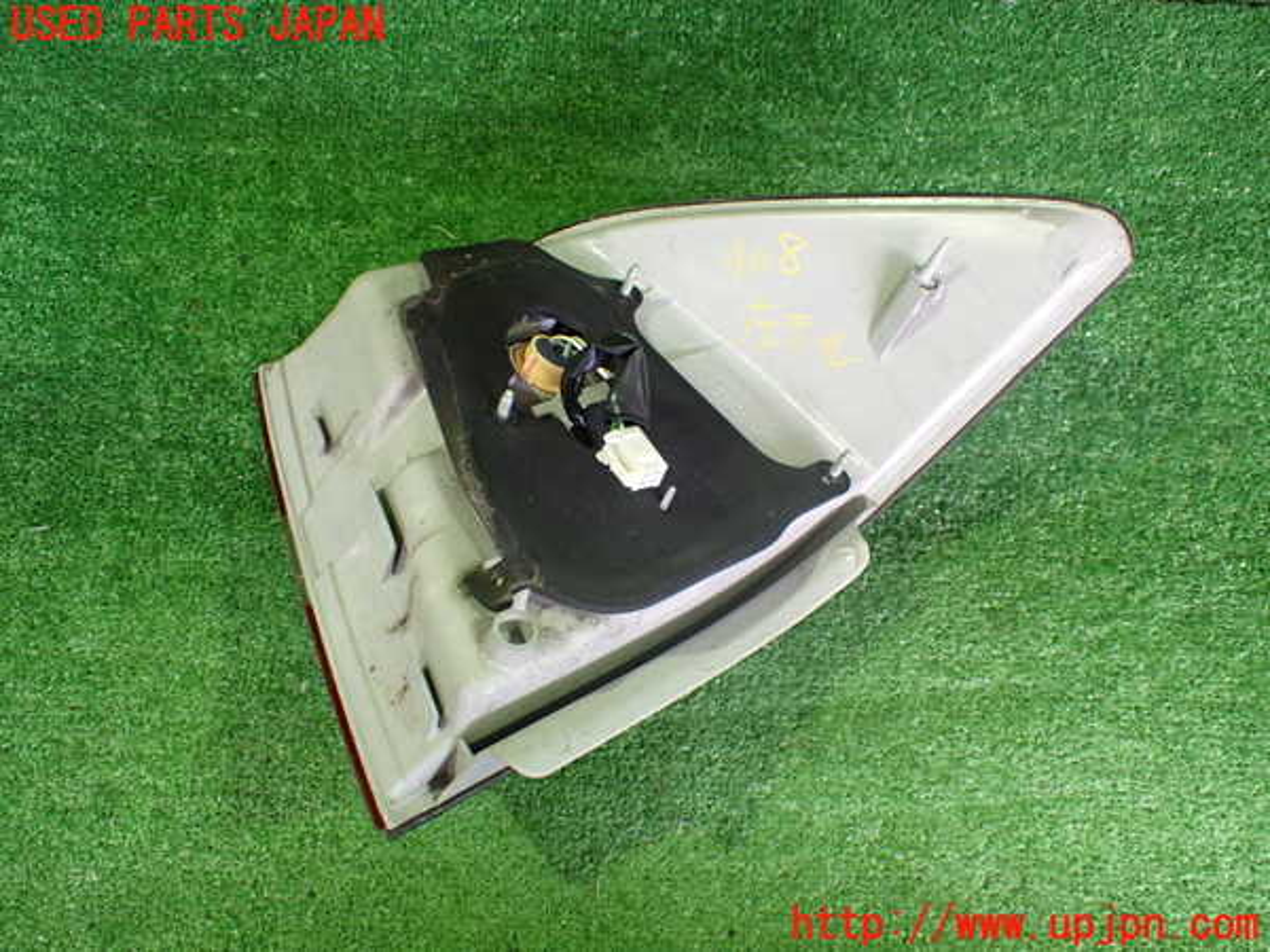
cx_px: 635
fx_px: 1101
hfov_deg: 60.0
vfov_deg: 46.8
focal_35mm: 30
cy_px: 476
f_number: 2.3
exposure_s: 1/50
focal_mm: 5.4
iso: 800
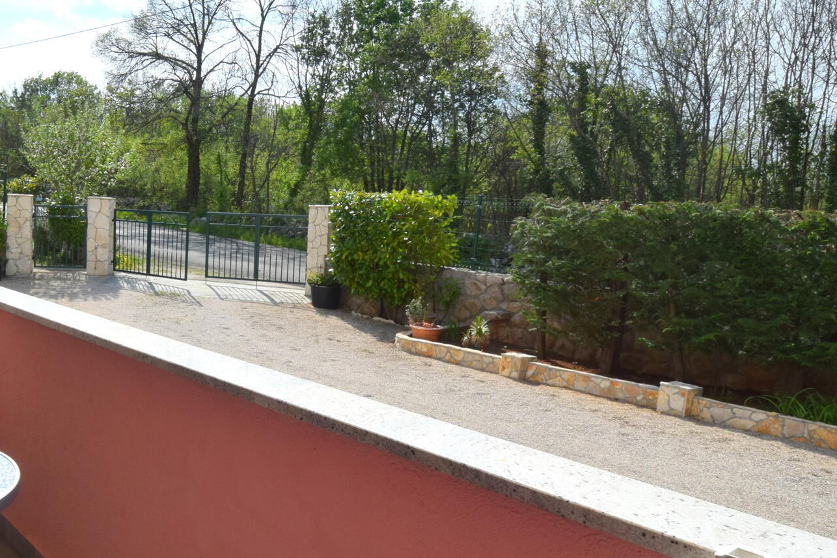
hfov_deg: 60.8
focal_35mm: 28
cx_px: 183
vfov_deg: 46.4
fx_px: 651
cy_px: 262
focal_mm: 10
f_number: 11
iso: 200
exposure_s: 1/500
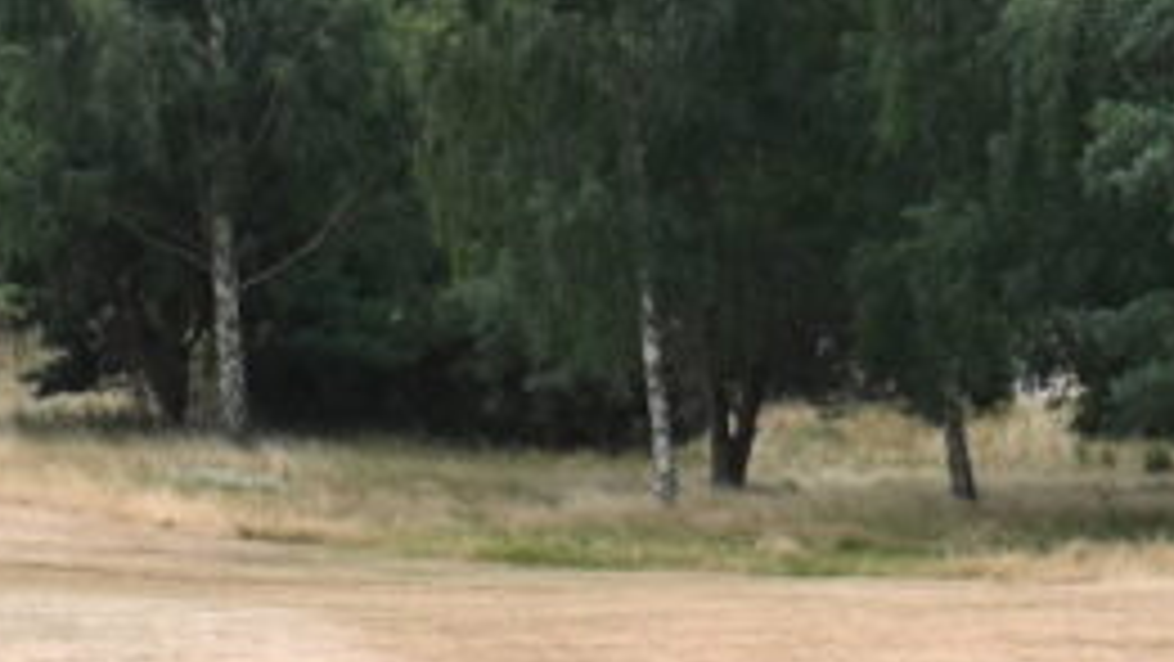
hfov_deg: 7.1
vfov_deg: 4.0
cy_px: 639
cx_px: 1059
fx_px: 9404
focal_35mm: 302
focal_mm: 55
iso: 200
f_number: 13
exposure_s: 1/100
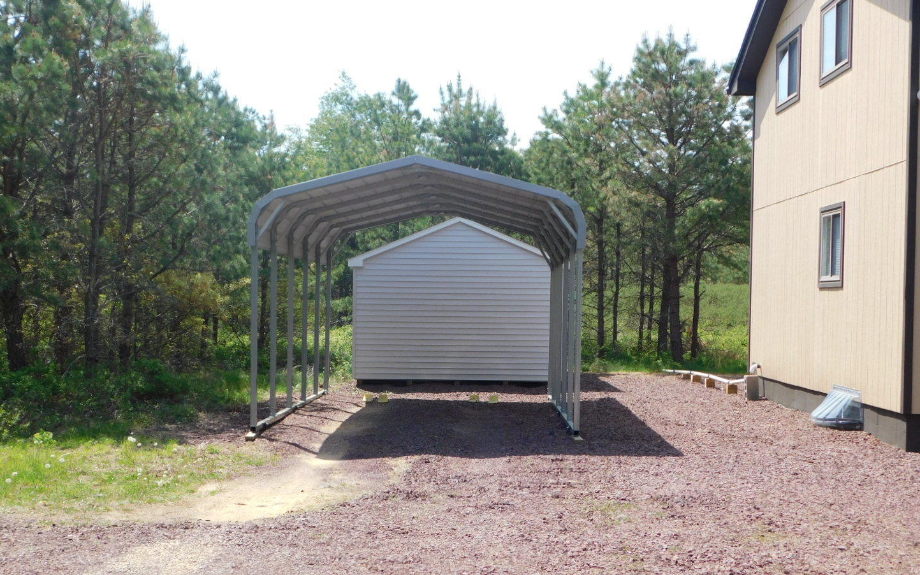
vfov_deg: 27.4
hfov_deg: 42.6
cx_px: 446
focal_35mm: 47
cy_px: 328
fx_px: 1178
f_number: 3.6
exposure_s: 1/640
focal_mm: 7.1
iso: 125
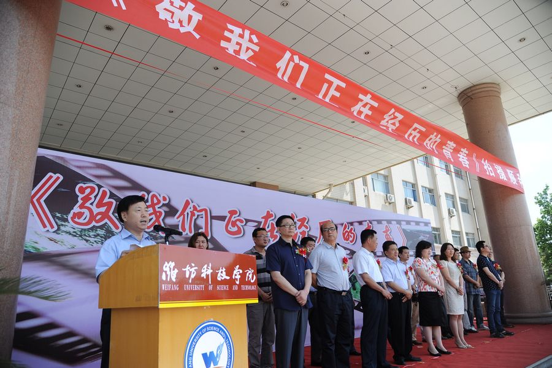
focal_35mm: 24
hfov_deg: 73.8
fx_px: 368
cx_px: 276
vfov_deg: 53.1
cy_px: 184
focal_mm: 24
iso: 200
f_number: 4
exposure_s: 1/800
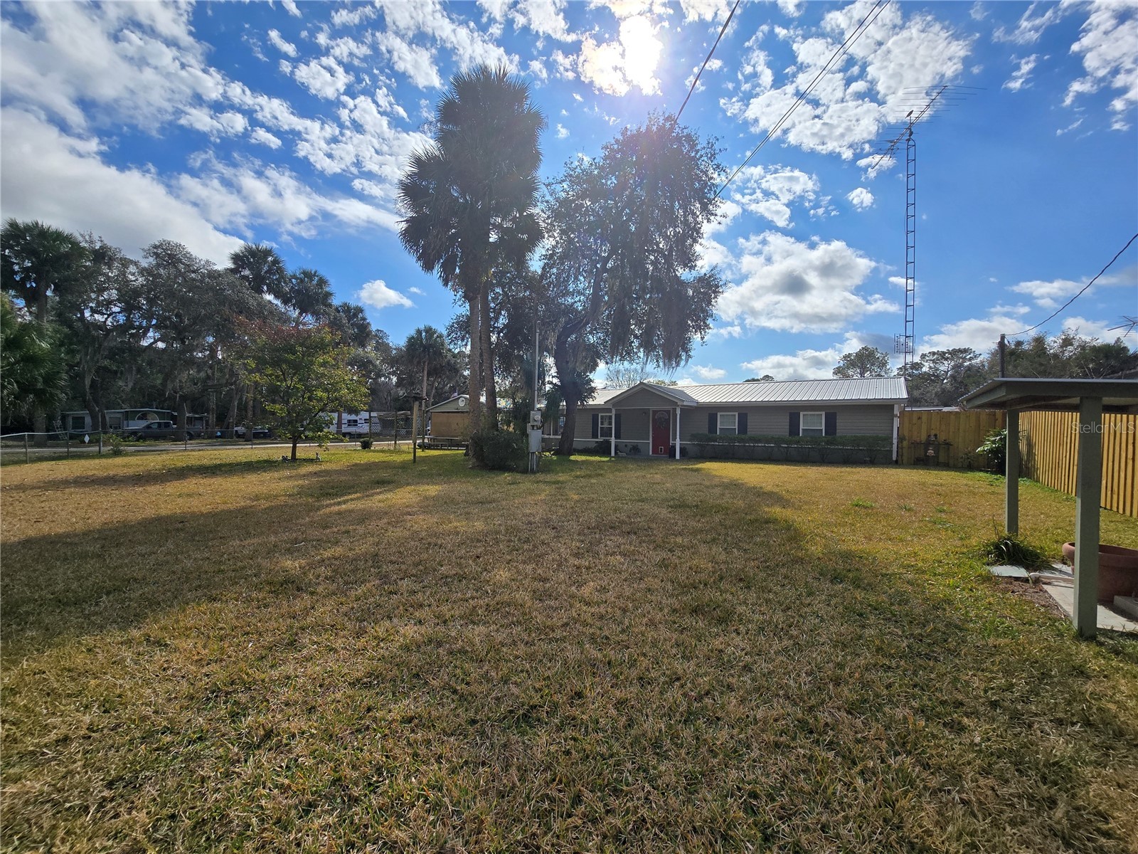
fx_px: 427
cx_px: 569
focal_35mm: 13
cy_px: 427
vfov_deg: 89.9
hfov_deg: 106.2
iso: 50
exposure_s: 1/3861
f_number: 2.2
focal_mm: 2.2
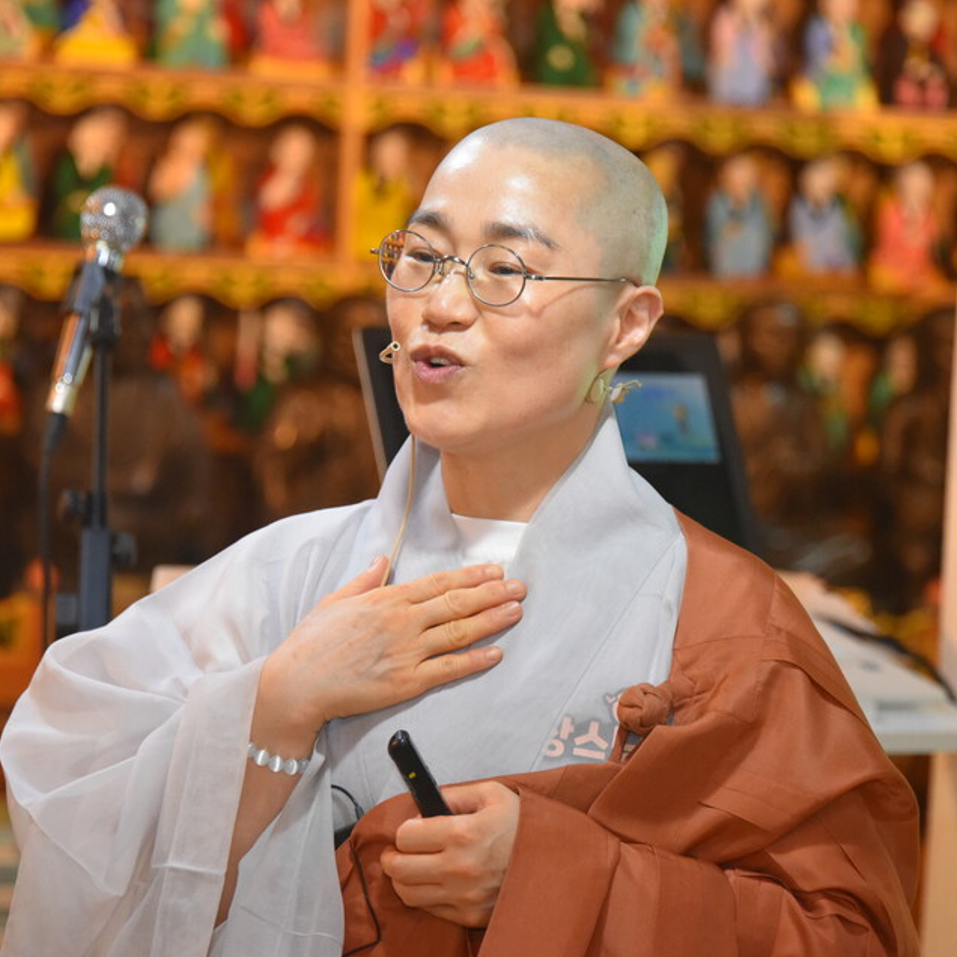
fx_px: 7225
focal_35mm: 231
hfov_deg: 7.6
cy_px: 480
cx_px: 475
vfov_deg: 7.6
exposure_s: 1/200
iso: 5000
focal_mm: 180
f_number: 5.6
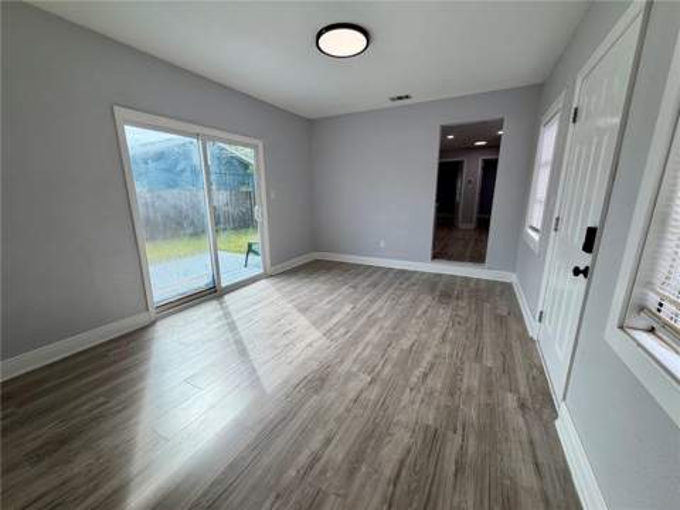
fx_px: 275
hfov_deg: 102.1
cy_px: 255
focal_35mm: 14
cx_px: 340
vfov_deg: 85.7
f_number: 2.2
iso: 50
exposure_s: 1/259
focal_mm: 2.22
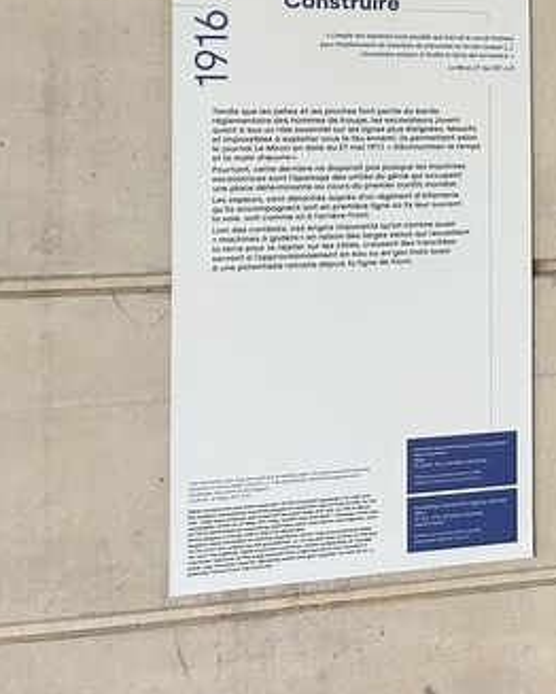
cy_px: 127
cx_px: 809
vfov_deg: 29.7
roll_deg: +2.4
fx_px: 1274
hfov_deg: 21.2
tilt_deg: +2.5
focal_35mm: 62
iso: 200
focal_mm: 5.7
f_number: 1.5
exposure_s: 1/60
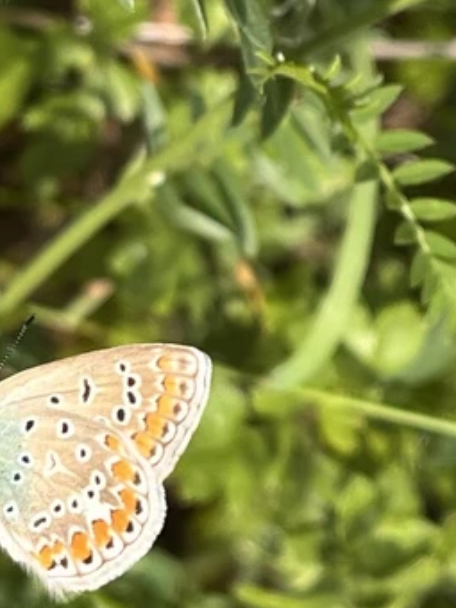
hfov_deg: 28.4
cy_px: 427
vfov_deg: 38.3
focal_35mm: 49
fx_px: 861
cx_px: 32
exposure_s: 1/1623
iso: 50
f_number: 1.6
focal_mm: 5.1
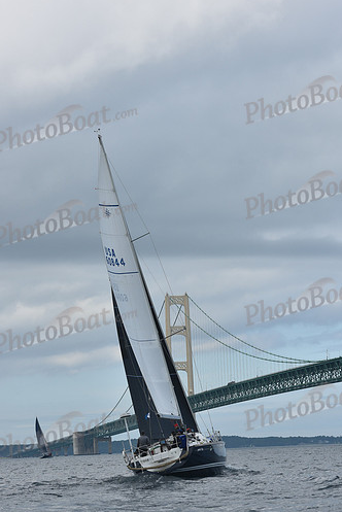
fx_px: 1494
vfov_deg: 19.4
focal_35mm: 105
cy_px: 261
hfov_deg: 13.1
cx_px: 191
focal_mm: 90
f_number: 9
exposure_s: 1/800
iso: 250
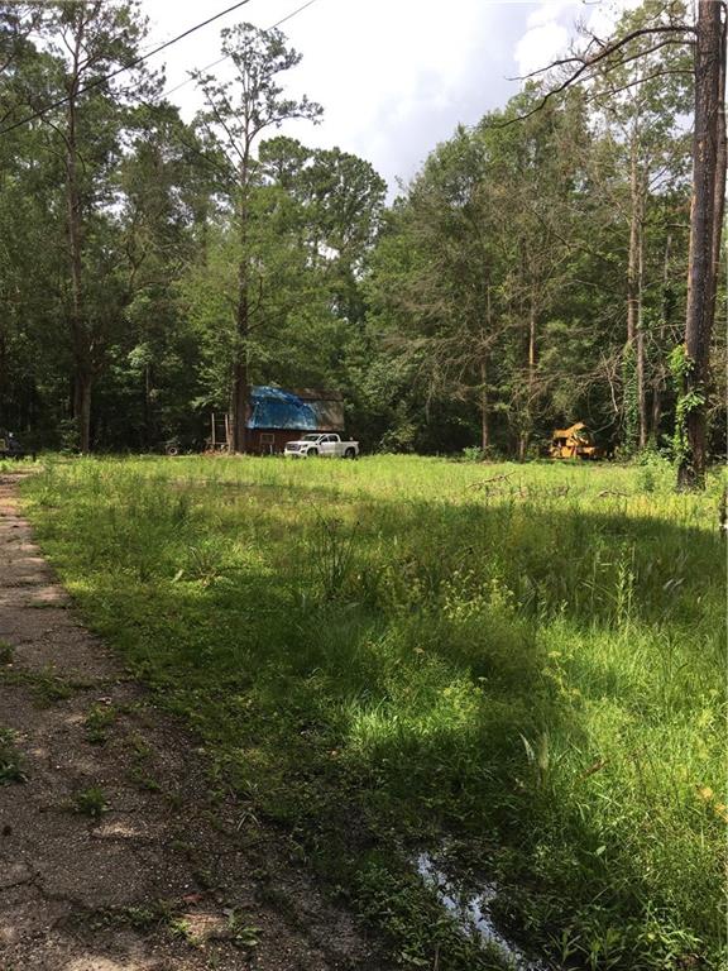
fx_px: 813
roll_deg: +0.0
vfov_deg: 61.7
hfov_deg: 48.2
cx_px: 364
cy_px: 486
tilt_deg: -1.9
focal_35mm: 29
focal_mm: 4.15
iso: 25
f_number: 2.2
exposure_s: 1/725
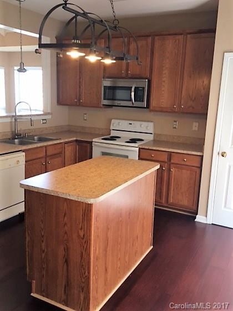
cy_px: 156
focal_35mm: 29
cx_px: 116
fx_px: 261
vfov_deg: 61.7
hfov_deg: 48.2
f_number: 2.2
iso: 50
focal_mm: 4.15
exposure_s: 1/30
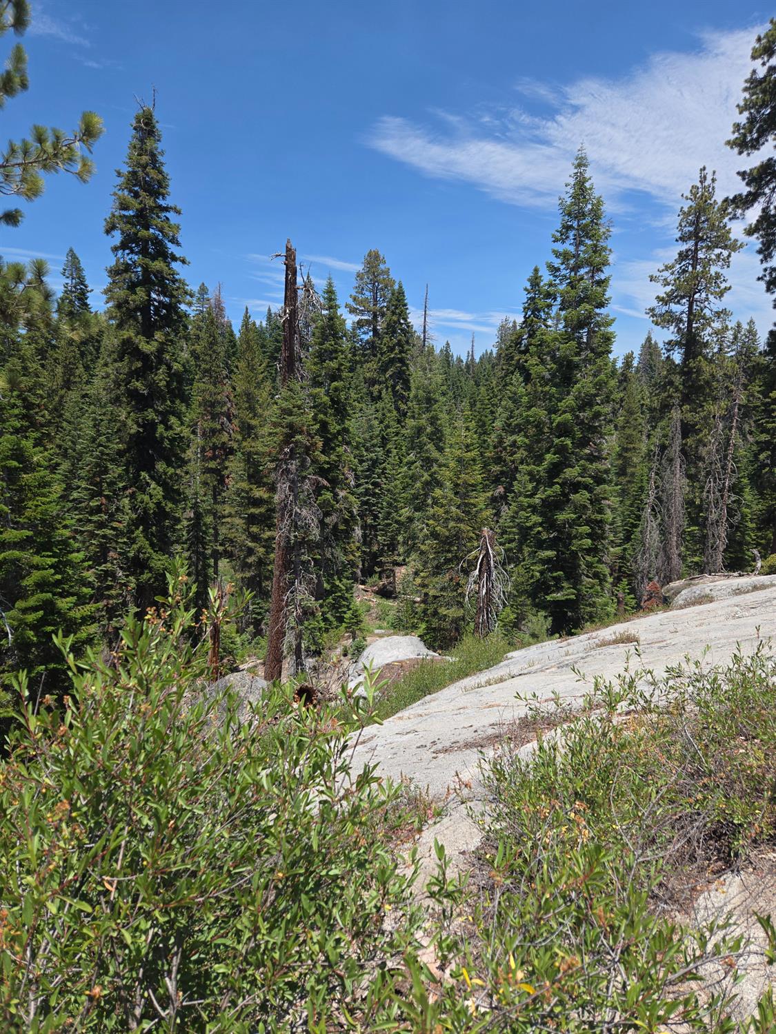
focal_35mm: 23
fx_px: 687
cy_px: 517
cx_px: 388
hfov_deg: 58.9
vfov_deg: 73.9
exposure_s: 1/1576
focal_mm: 5.4
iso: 25
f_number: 1.8
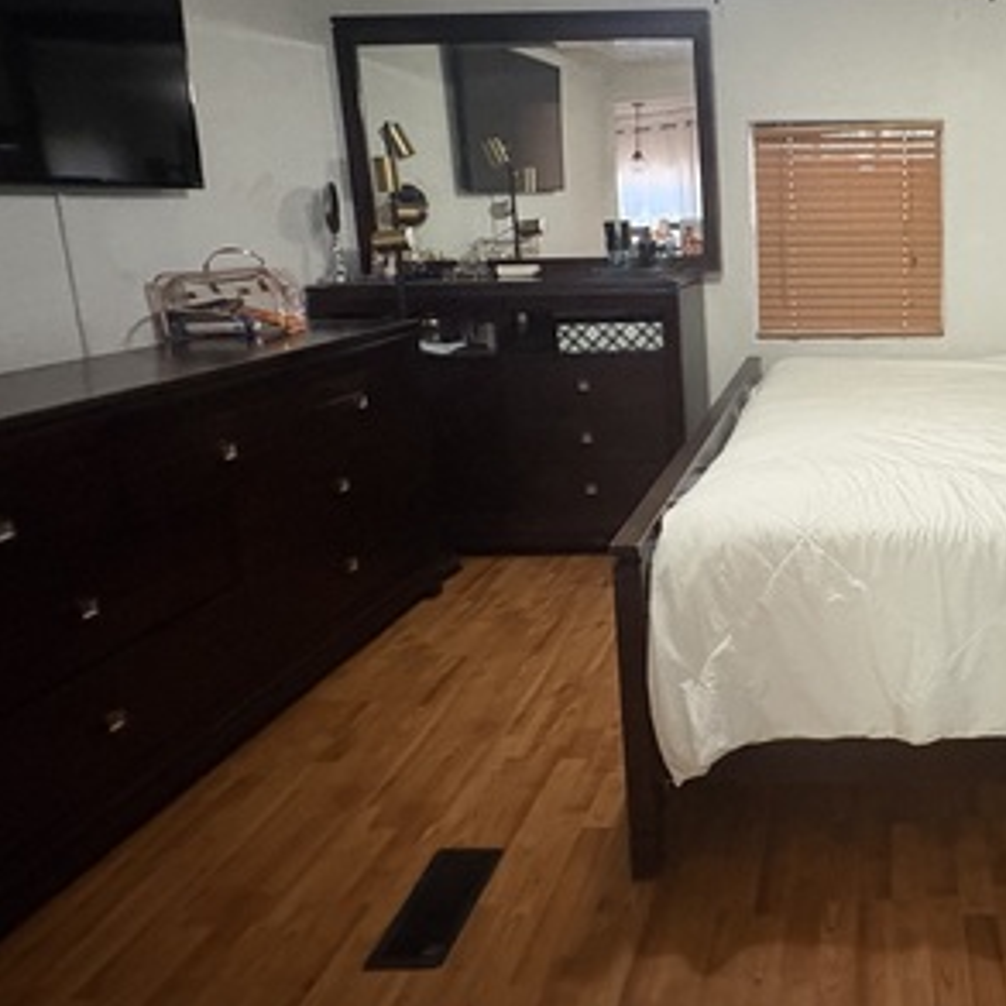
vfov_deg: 58.0
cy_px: 350
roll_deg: +1.2
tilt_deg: -8.4
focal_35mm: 27
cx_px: 876
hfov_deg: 53.0
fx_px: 888
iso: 800
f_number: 2.2
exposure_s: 1/40
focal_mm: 2.22
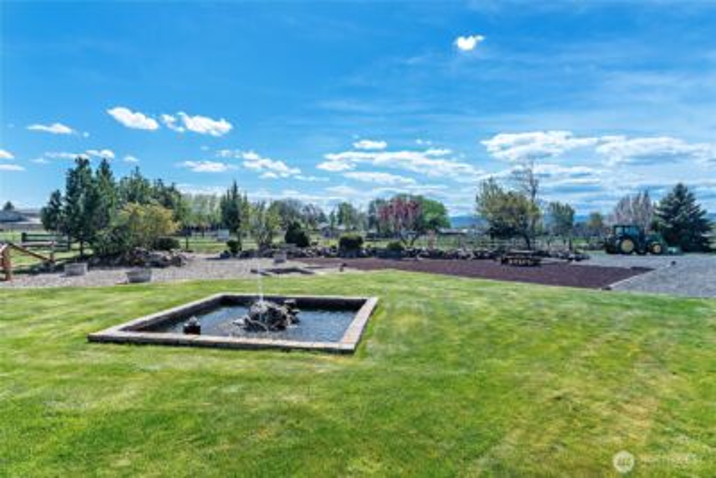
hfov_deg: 84.0
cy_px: 239
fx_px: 398
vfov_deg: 62.0
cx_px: 358
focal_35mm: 20
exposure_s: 1/250
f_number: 11
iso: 200
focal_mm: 20
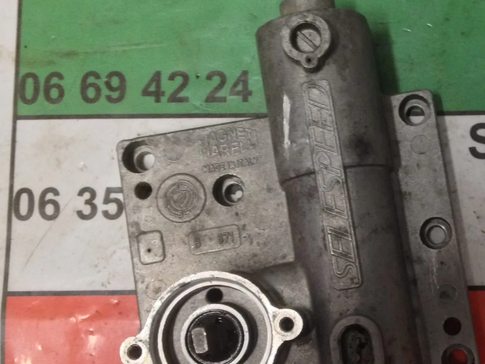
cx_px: 433
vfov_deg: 21.0
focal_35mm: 70
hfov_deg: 26.9
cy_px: 206
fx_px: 981
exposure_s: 1/20
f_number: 2.4
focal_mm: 4.28
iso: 200
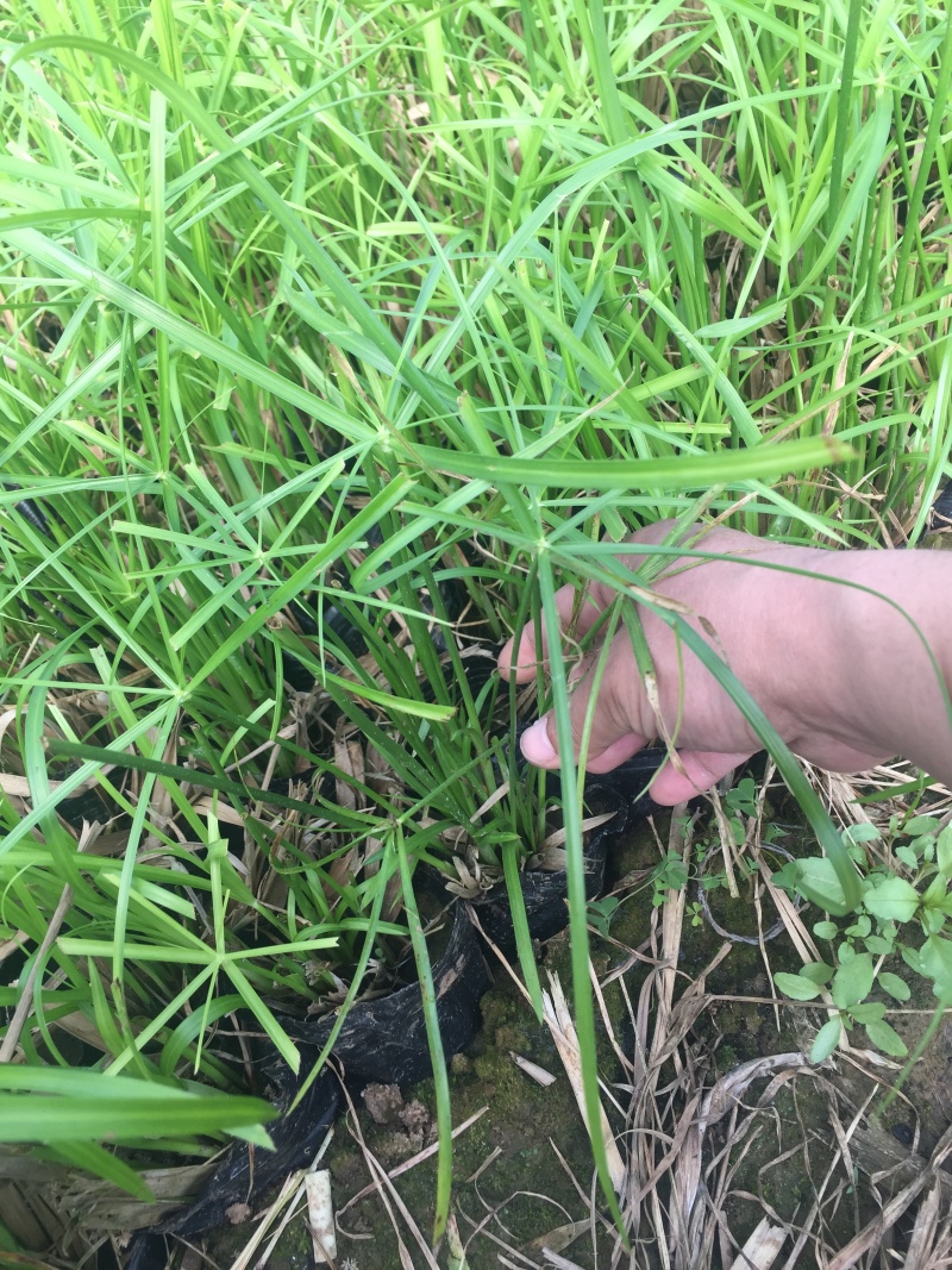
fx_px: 1064
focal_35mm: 29
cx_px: 476
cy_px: 635
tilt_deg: -48.4
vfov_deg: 61.7
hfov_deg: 48.2
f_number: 2.2
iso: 32
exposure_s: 1/207
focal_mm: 4.15
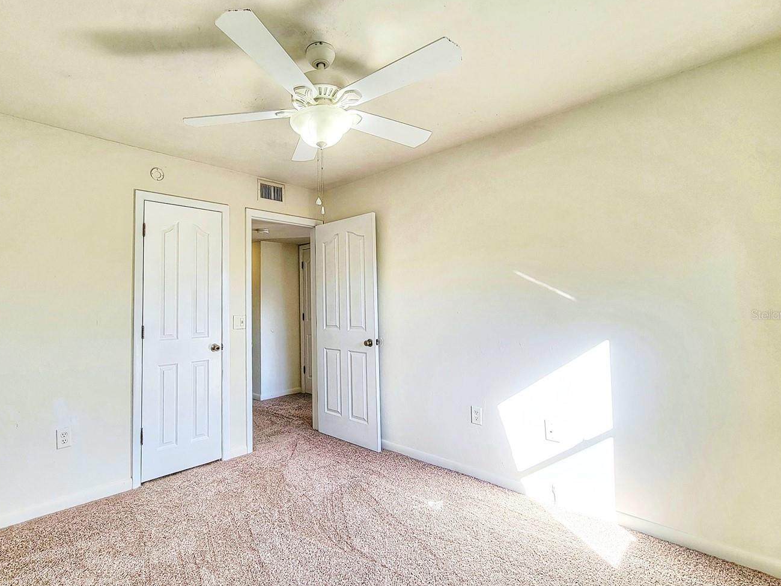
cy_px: 314
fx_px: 361
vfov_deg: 78.0
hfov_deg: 93.7
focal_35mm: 16
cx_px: 327
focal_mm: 2.2
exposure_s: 1/161
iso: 50
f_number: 2.2
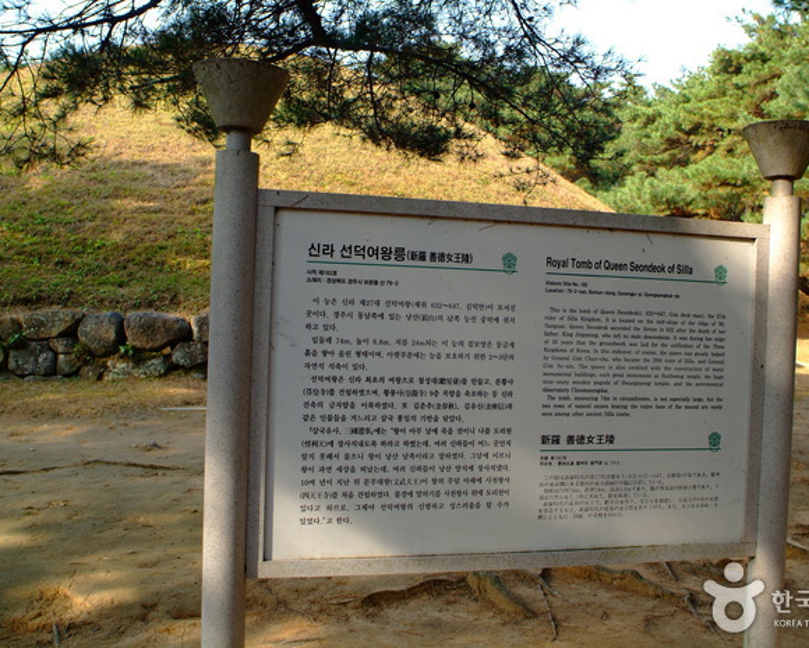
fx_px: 814
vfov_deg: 43.4
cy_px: 325
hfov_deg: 52.8
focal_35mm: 34
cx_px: 446
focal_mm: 20
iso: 100
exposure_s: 1/90
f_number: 4.8
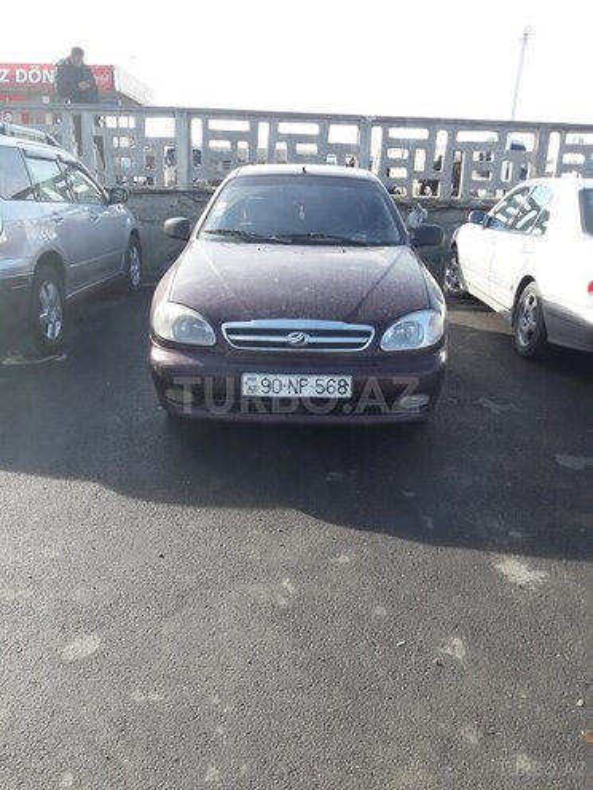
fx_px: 640
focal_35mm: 28
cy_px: 395
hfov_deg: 49.7
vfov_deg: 63.4
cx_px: 296
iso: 40
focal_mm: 3.7
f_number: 1.9
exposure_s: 1/510
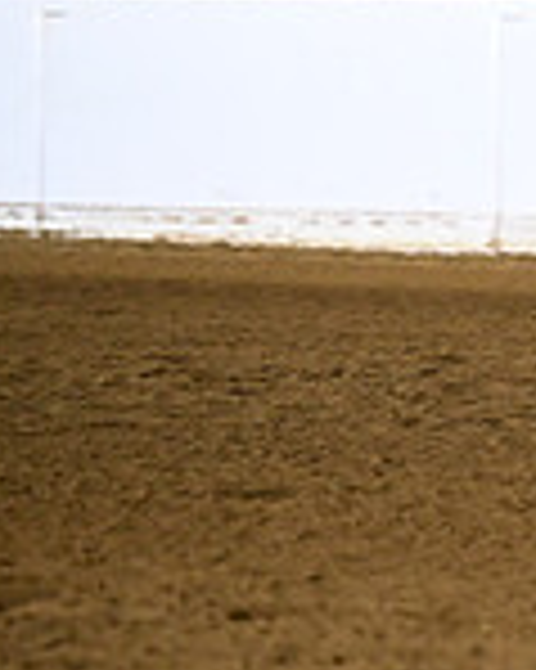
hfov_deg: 2.1
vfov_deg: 2.7
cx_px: 1279
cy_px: -7
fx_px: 14470
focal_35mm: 729
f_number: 4
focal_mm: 200
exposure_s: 1/200
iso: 2500
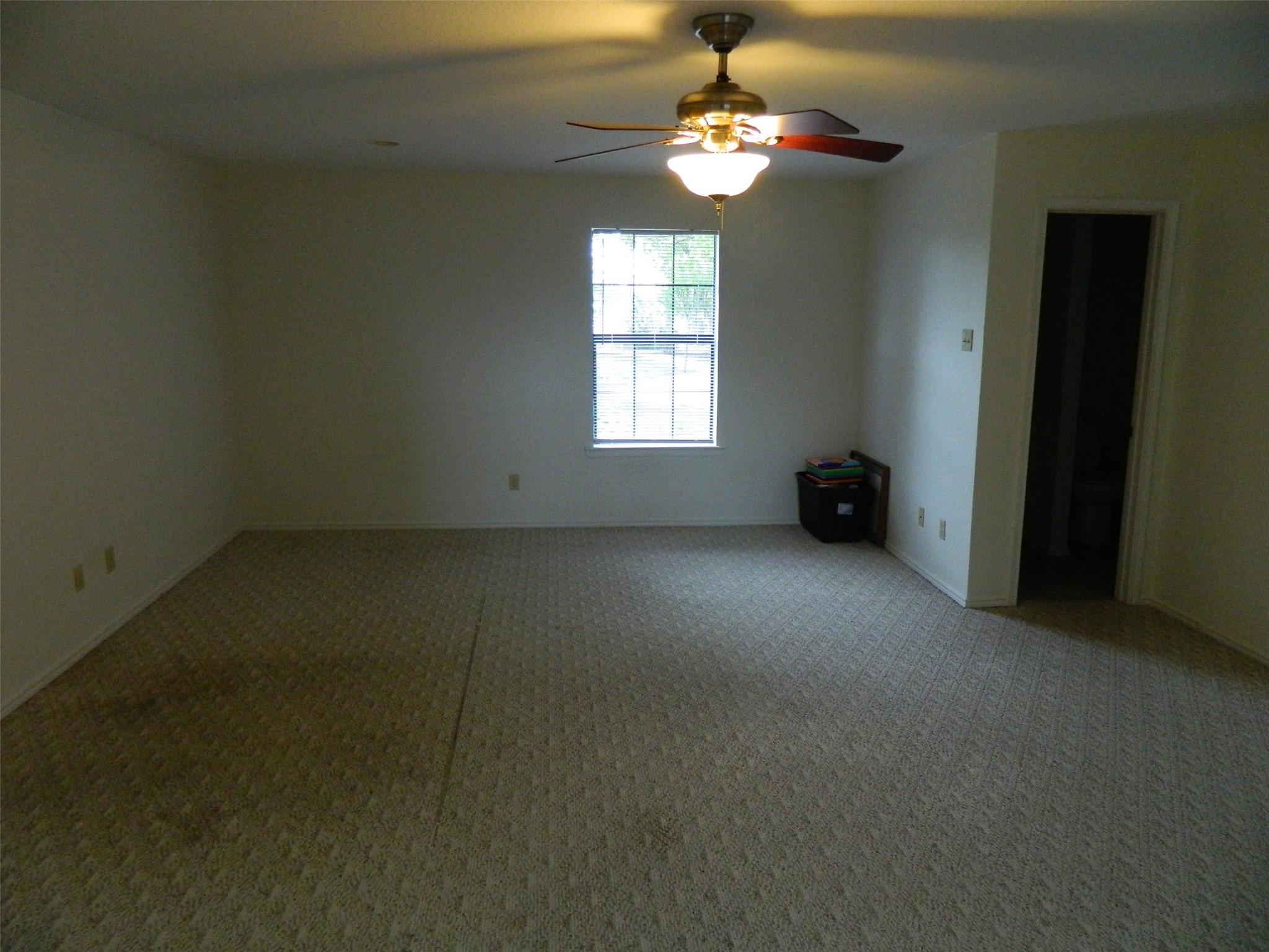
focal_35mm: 25
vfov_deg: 54.9
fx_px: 916
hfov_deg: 69.4
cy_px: 476
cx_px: 634
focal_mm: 4.5
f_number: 3.1
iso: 400
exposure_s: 1/50
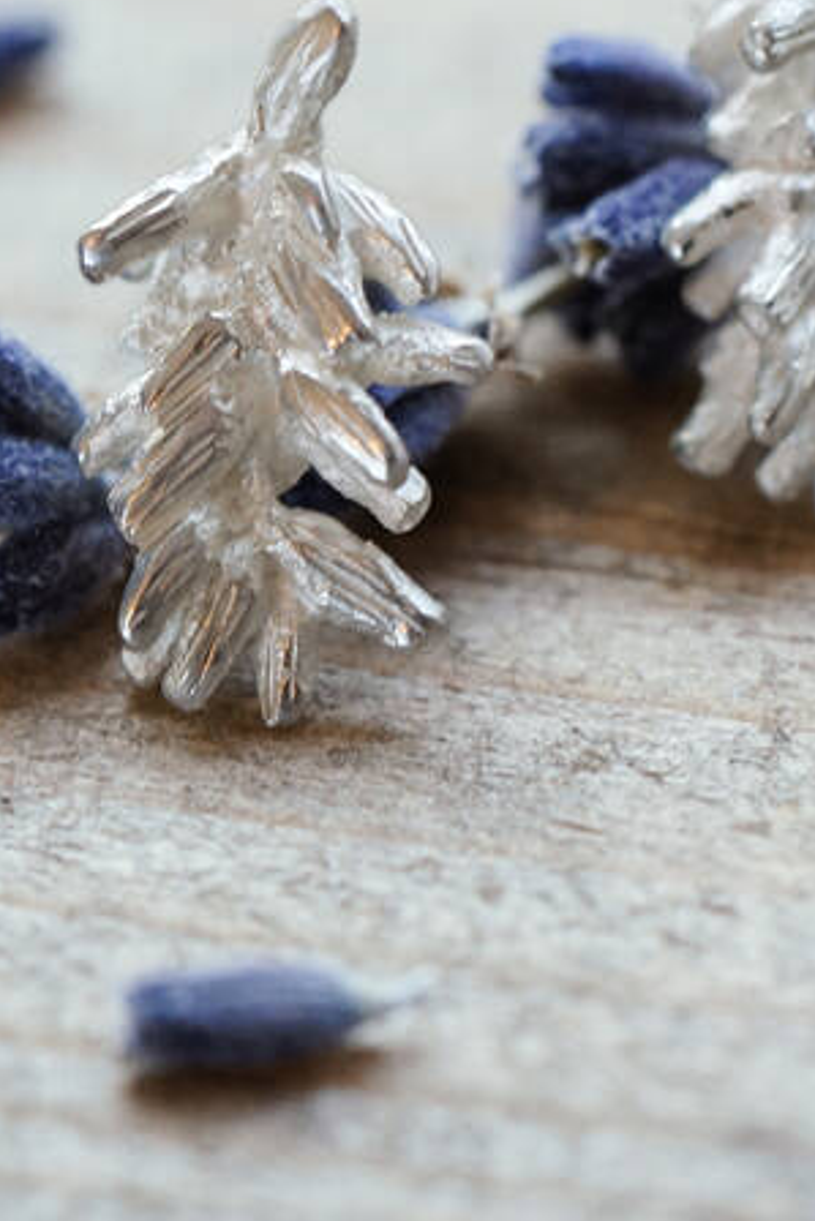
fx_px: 4547
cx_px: 319
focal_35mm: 134
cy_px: 458
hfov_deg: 10.2
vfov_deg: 15.3
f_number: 4.5
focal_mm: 50
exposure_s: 1/60
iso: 1600
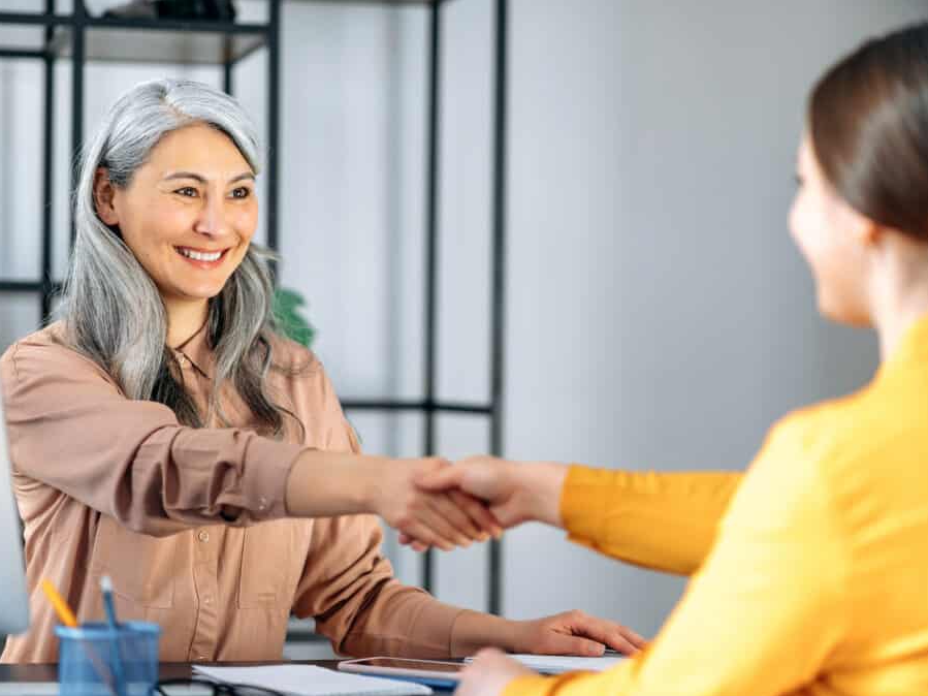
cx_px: 456
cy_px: 350
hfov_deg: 21.1
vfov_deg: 15.9
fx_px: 2493
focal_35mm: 93
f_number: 2
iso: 100
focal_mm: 85
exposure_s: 1/320
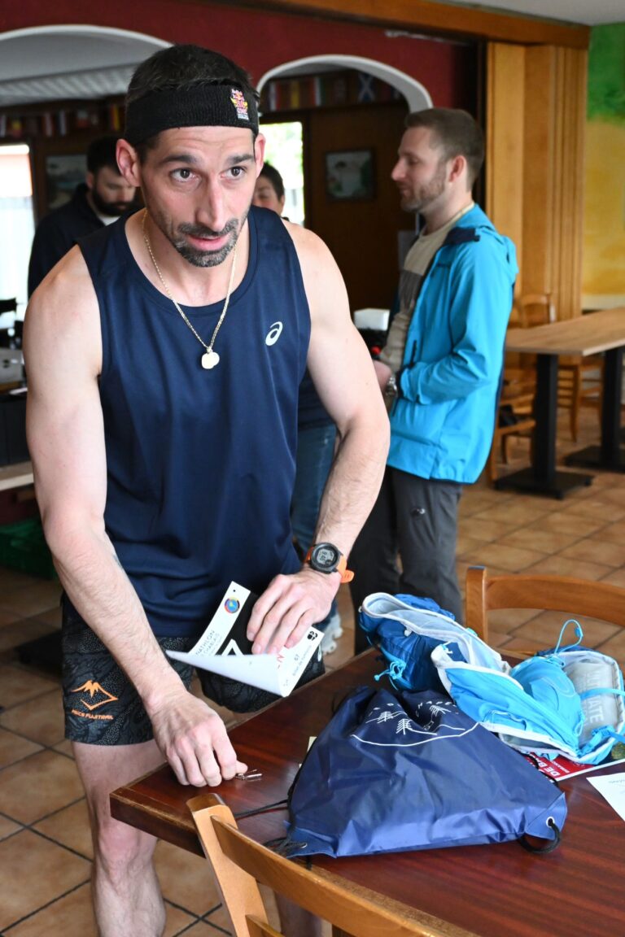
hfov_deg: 31.9
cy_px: 468
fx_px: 1094
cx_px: 312
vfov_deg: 46.4
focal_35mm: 42
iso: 5000
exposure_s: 1/500
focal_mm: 28
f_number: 4
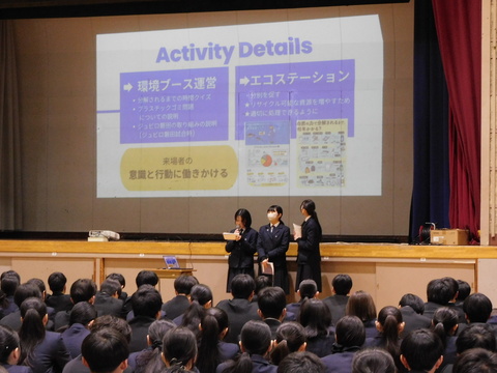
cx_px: 248
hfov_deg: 15.8
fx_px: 1795
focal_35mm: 125
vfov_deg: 11.9
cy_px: 186
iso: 800
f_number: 5
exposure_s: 1/10
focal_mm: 22.4
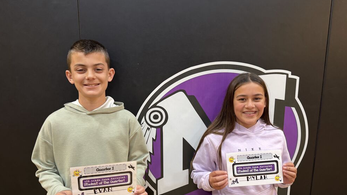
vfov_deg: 42.7
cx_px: 171
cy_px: 118
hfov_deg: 69.9
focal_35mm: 27
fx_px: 248
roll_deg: +0.6
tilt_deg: -11.9
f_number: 1.78
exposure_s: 1/60
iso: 200
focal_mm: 6.76
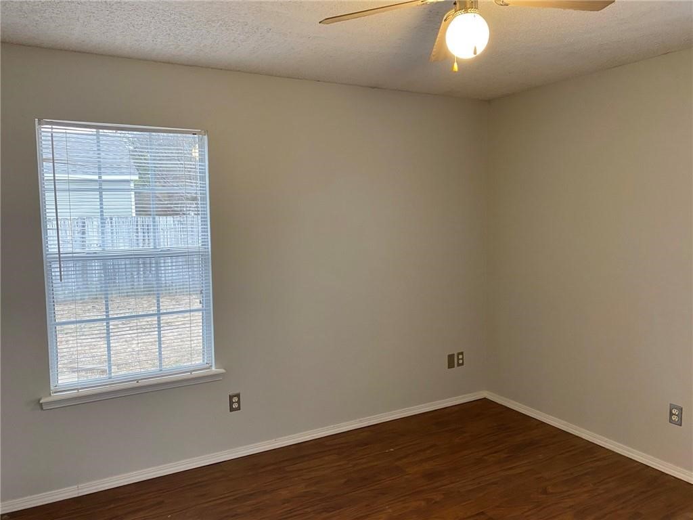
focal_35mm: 26
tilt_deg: -3.5
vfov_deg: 53.1
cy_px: 260
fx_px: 521
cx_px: 346
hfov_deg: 67.3
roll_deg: +0.7
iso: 160
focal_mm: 4.25
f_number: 1.8
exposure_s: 1/60
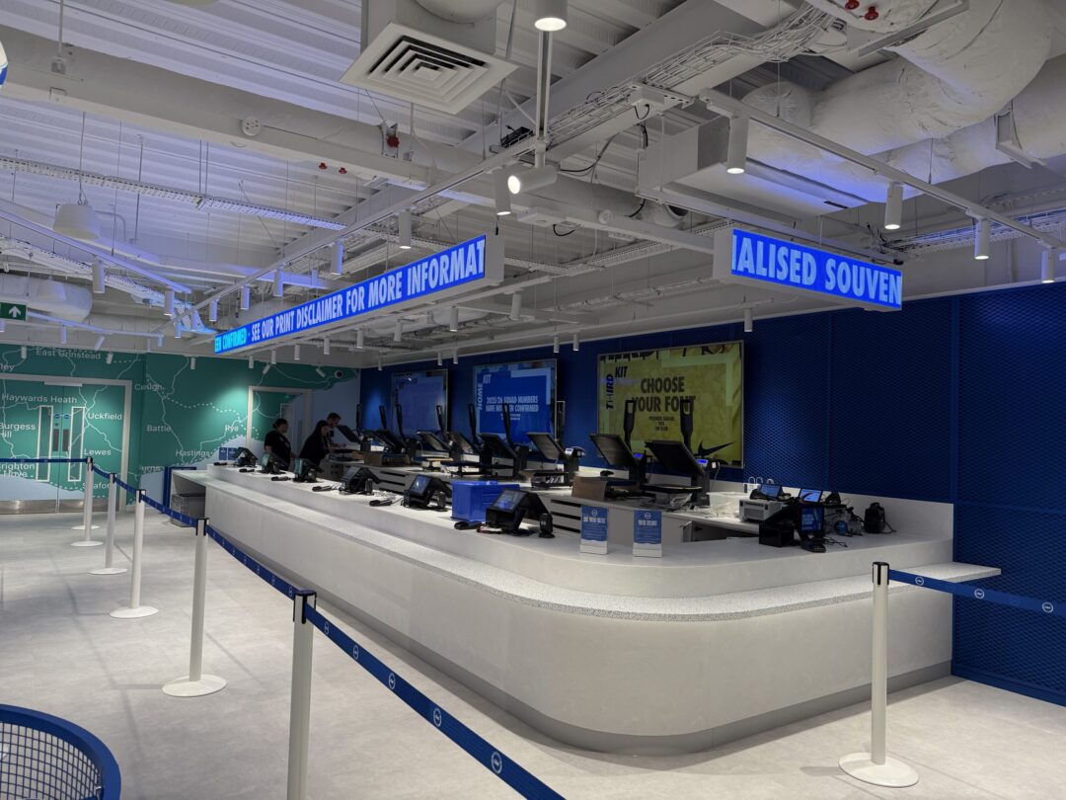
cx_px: 533
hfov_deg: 71.6
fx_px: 739
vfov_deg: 56.8
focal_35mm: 24
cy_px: 400
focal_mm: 6.76
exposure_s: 1/190
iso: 125
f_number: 1.78
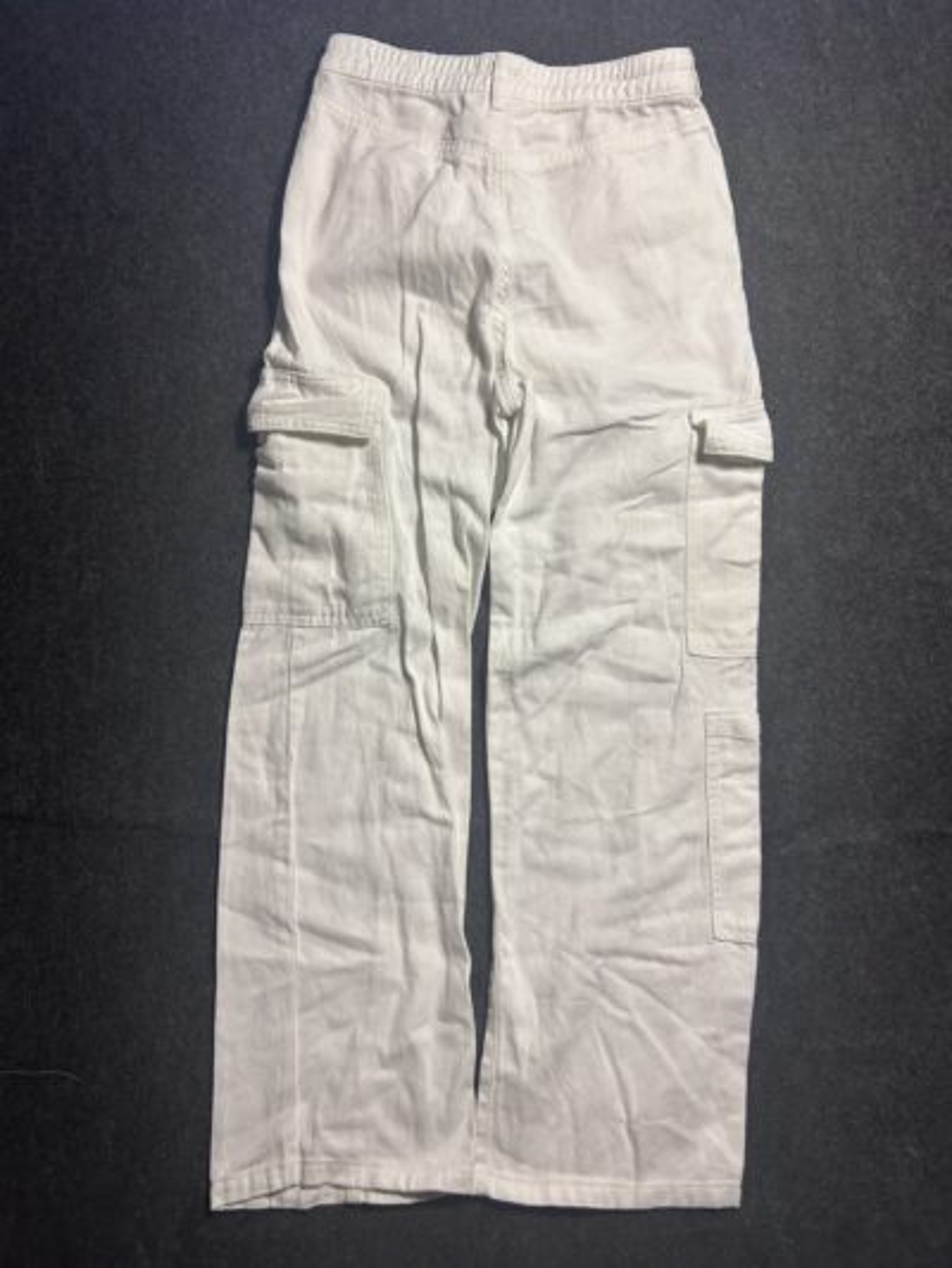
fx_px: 953
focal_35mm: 26
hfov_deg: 53.1
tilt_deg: -61.2
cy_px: 634
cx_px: 476
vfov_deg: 67.3
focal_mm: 5.7
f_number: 1.5
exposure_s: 1/100
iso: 125
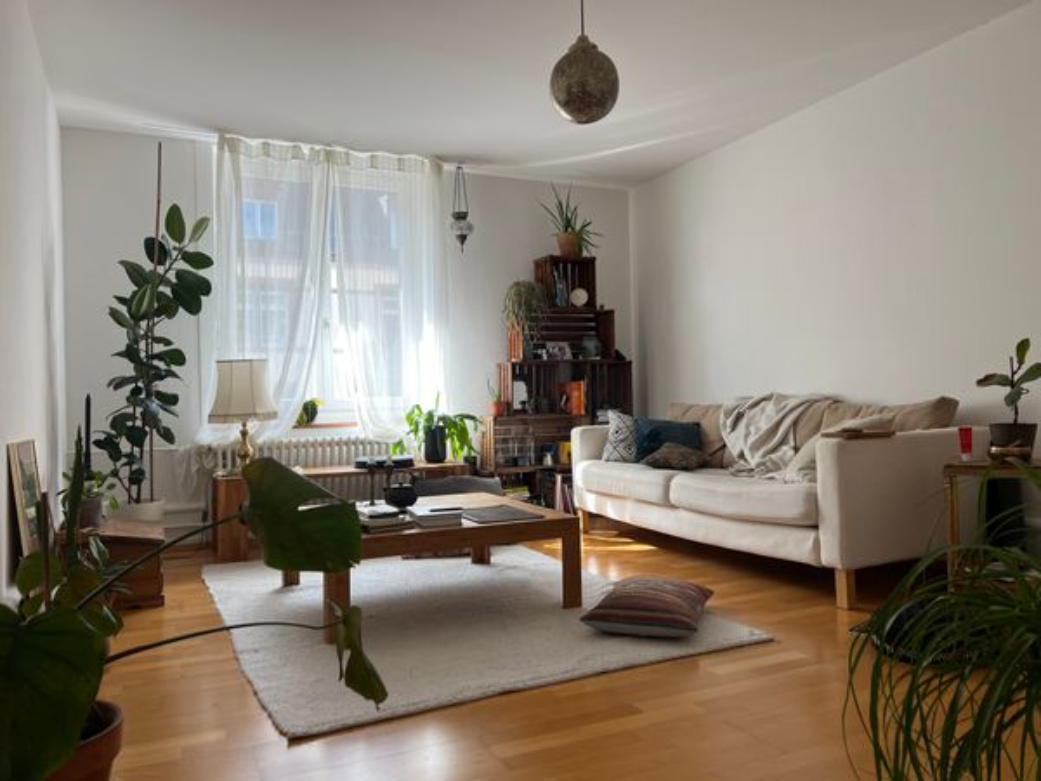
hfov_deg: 67.3
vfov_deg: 53.1
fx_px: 782
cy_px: 390
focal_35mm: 26
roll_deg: +1.8
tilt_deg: +0.1
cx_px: 520
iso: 40
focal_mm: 5.7
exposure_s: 1/173
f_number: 1.5
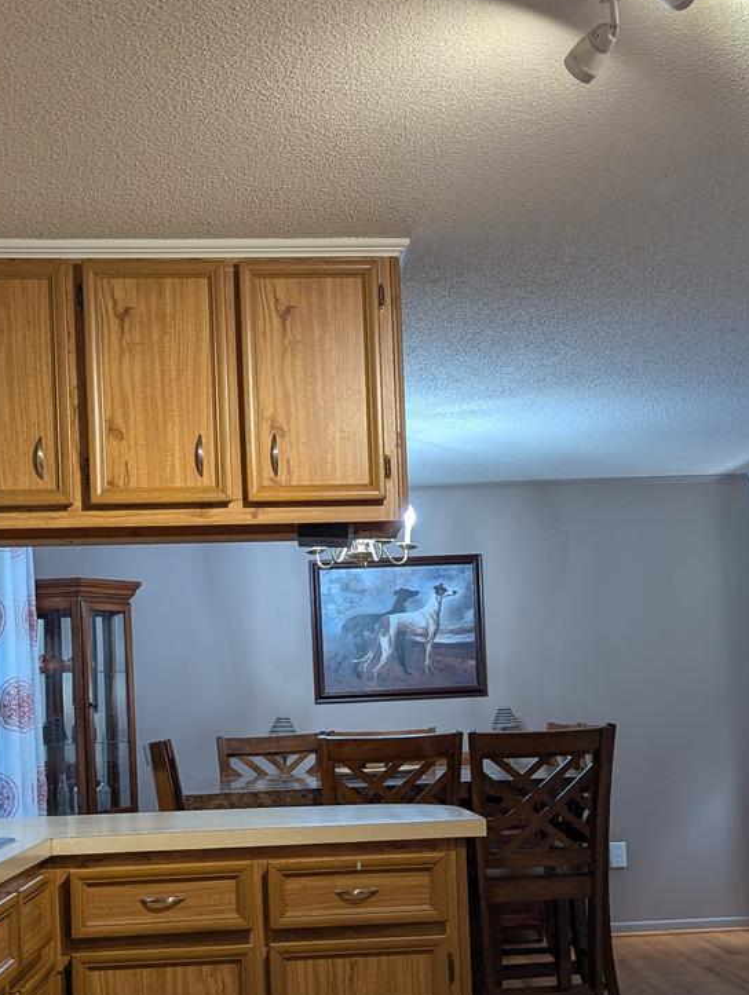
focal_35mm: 51
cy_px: 684
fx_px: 1468
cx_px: 381
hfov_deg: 28.6
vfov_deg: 37.0
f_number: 1.85
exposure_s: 1/60
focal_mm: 6.81
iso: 128
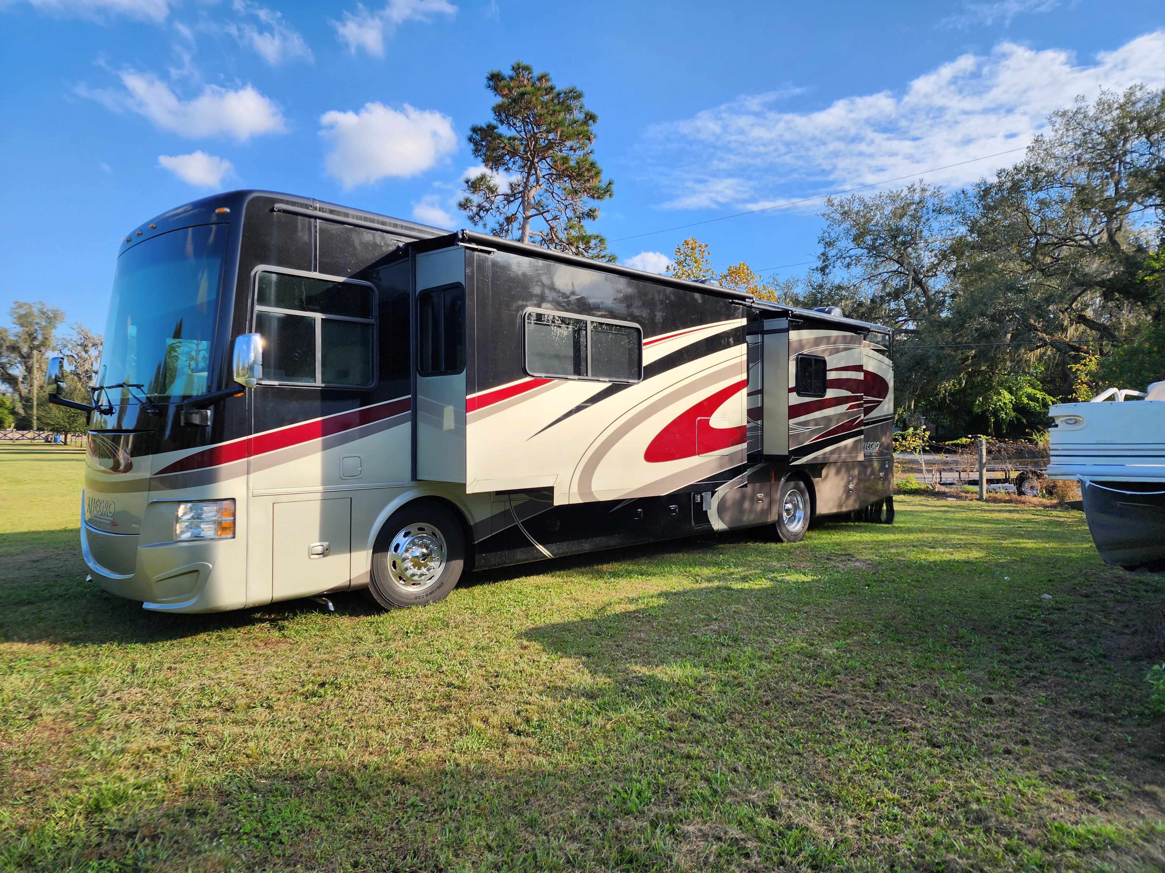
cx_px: 582
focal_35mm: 23
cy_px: 436
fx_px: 774
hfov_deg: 73.9
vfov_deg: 58.9
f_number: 1.8
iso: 12
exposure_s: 1/586
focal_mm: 6.4
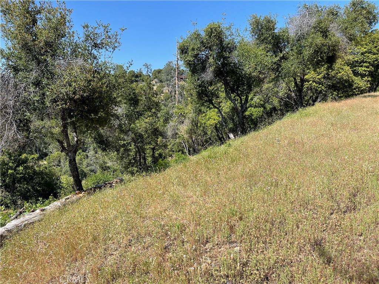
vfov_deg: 54.9
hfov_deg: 69.4
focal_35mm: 25
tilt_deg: -3.3
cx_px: 190
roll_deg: +0.1
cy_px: 142
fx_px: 274
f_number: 1.6
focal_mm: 5.1
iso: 32
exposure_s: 1/2012
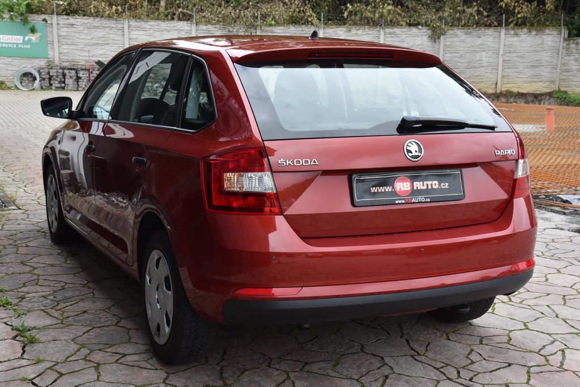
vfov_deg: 26.0
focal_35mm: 52
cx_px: 290
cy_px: 194
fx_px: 838
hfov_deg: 38.2
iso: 500
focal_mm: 52
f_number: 8
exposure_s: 1/250
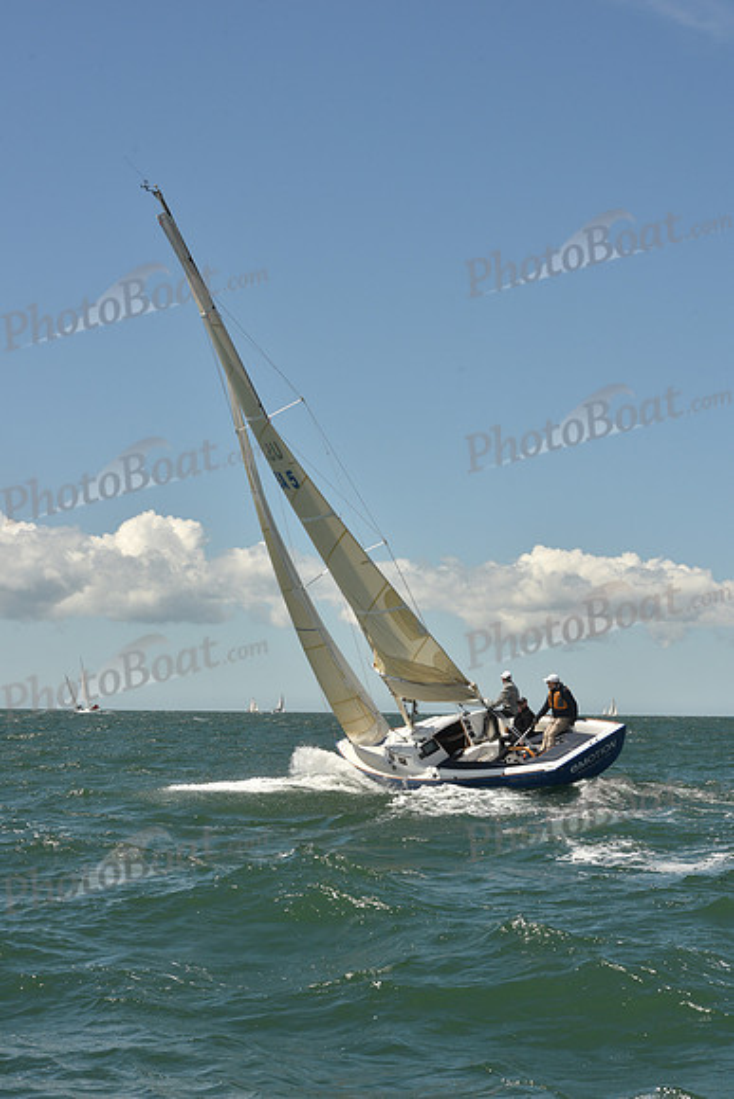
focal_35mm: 70
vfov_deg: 28.8
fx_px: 2139
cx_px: 367
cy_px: 550
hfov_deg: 19.5
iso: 320
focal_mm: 70
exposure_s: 1/800
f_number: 13
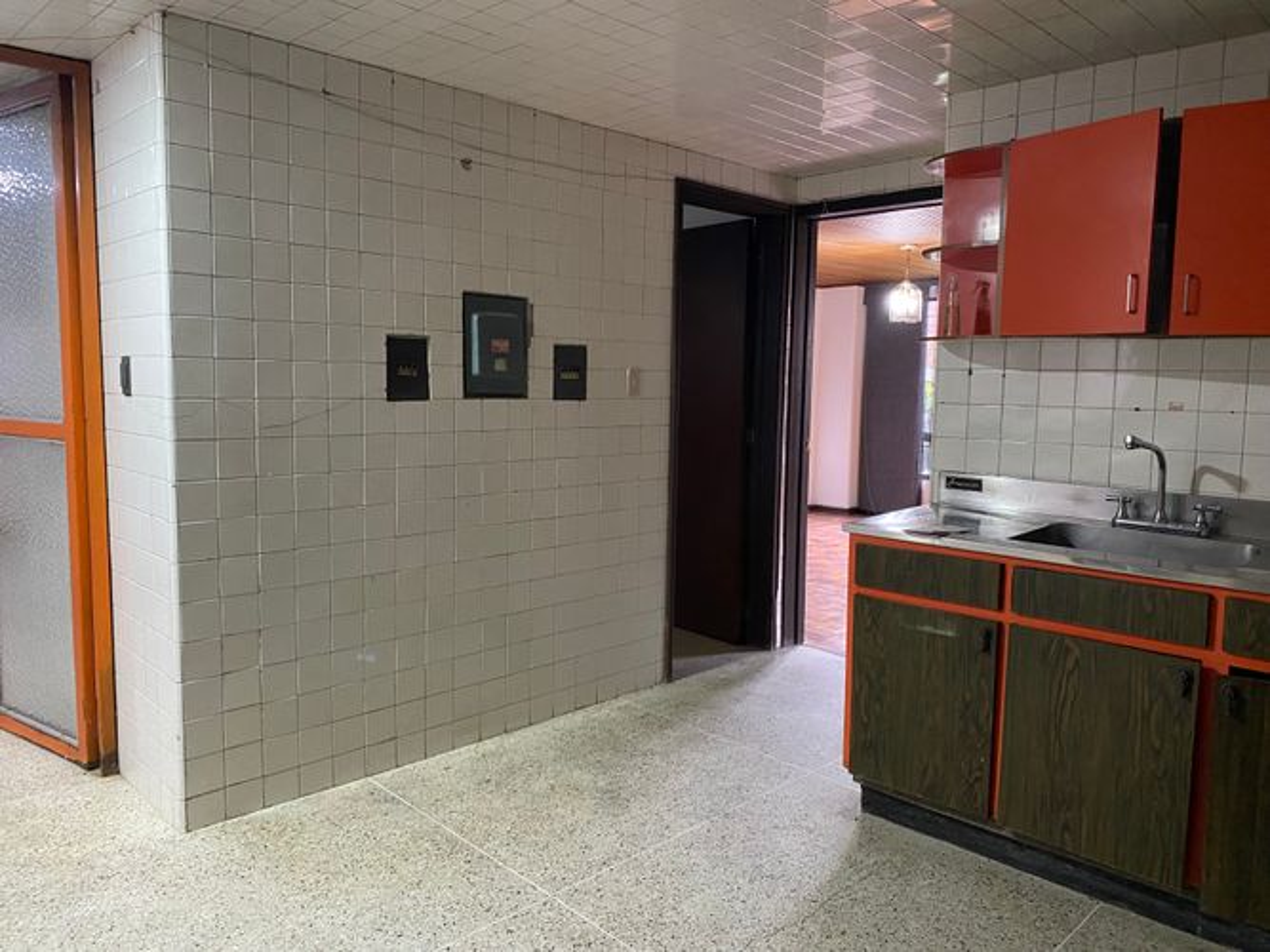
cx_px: 635
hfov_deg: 67.3
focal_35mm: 26
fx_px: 954
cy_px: 476
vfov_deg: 53.0
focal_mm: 4.25
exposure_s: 1/40
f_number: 1.8
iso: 500
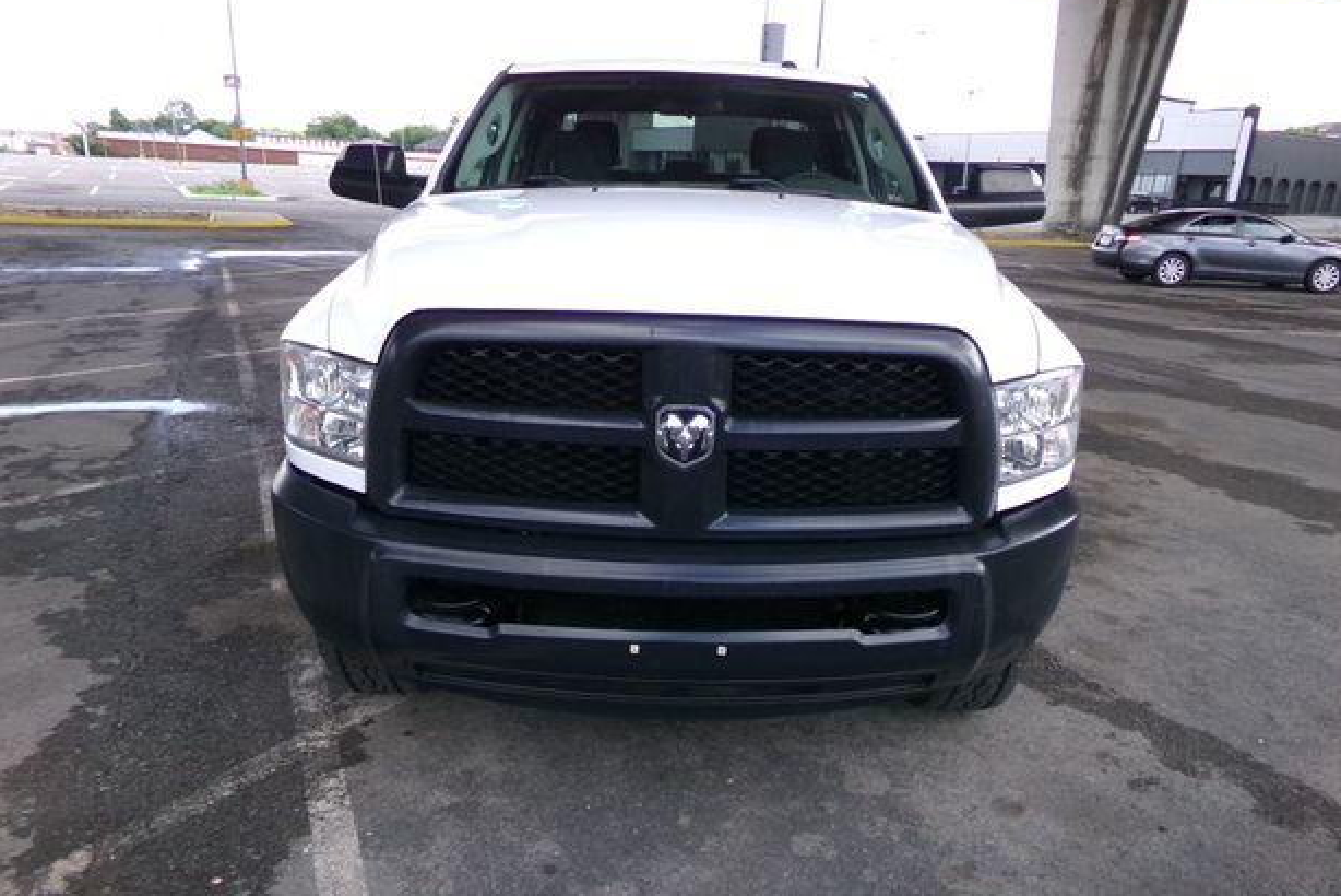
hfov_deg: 69.3
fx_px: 969
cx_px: 695
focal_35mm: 26
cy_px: 494
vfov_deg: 49.5
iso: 348
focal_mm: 4.3
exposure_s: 1/60
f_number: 11.07
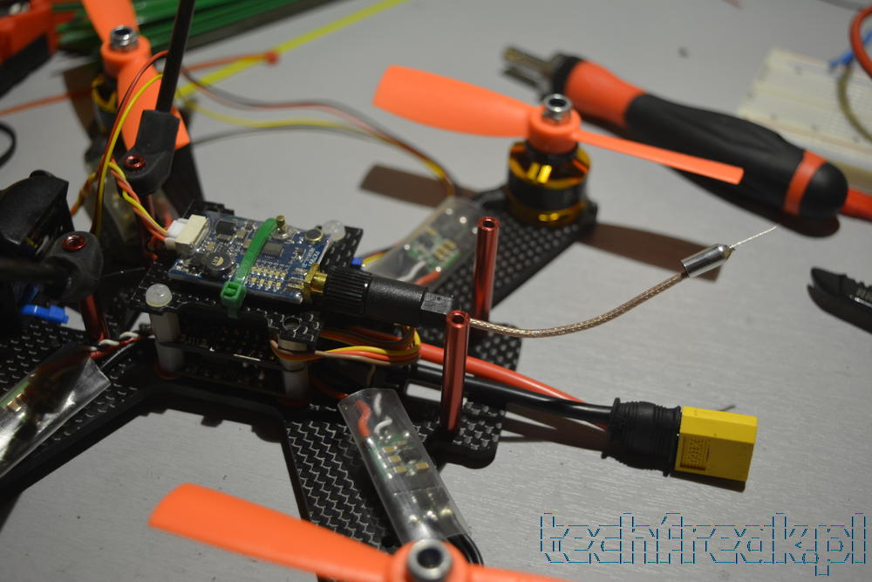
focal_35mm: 45
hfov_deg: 43.6
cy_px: 291
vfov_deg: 29.9
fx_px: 1090
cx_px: 436
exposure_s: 1/60
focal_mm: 30
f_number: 4.2
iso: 450
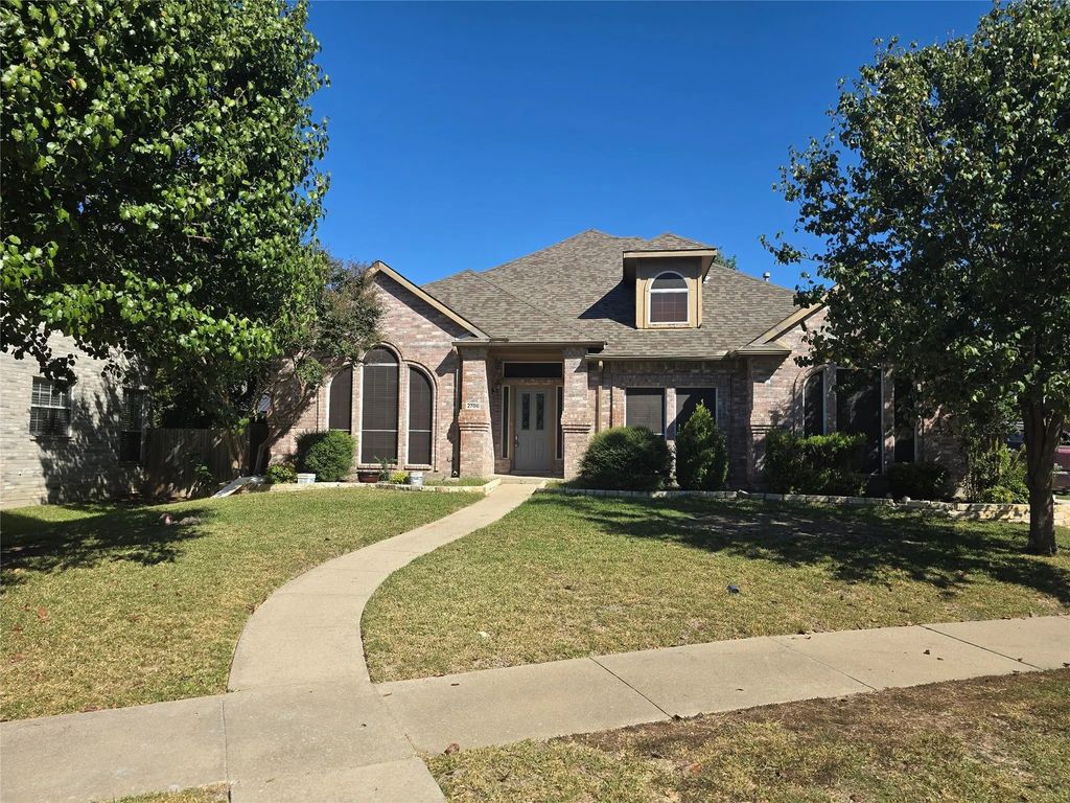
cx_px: 535
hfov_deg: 73.9
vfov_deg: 58.9
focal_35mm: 23
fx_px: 711
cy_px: 402
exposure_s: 1/726
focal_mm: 6.3
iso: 12
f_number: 1.7
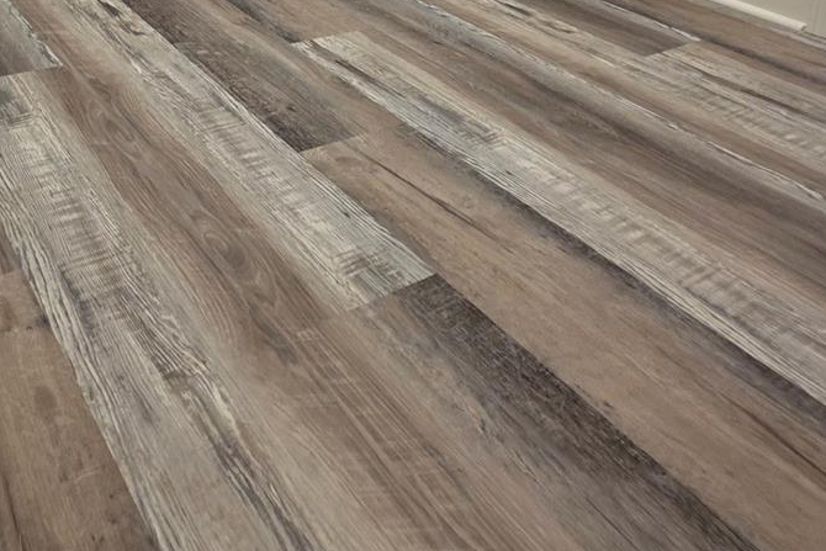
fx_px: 711
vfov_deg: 31.4
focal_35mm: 31
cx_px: 150
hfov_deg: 55.5
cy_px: -185
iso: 160
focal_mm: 2.2
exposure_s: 1/120
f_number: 1.9
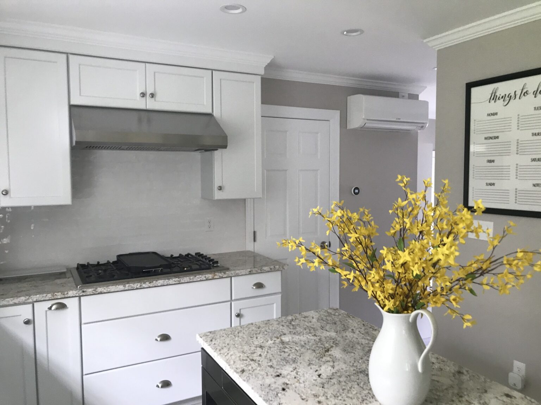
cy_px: 202
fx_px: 438
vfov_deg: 49.7
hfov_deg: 63.4
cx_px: 270
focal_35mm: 28
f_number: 1.8
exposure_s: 1/30
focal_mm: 4
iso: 25
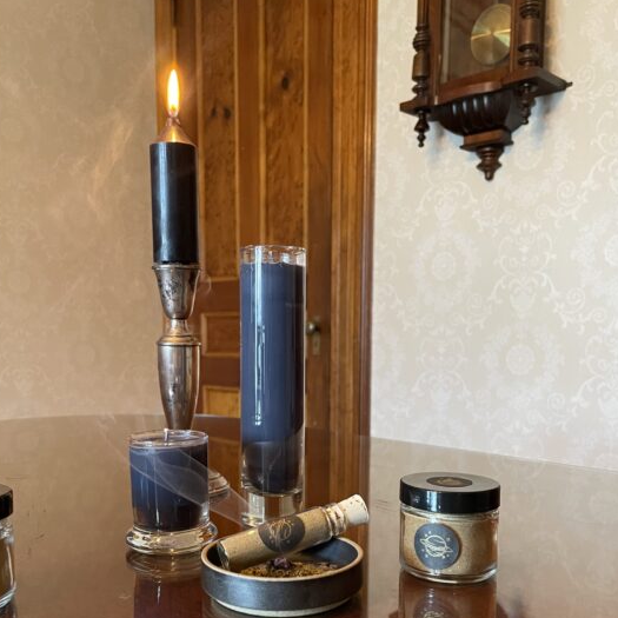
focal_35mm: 35
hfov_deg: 47.2
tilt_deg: -6.8
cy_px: 437
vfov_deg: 46.1
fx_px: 707
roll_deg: +0.0
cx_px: 298
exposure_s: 1/40
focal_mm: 4.2
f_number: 1.6
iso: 400
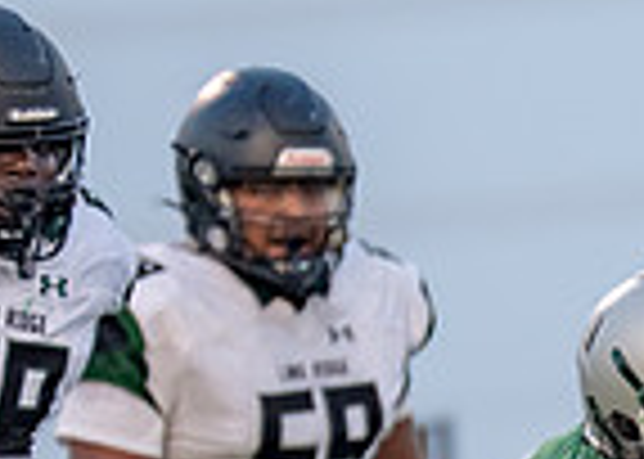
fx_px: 22157
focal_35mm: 1212
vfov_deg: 1.2
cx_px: 989
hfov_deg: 1.7
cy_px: 767
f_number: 2.8
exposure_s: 1/1250
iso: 800
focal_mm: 200
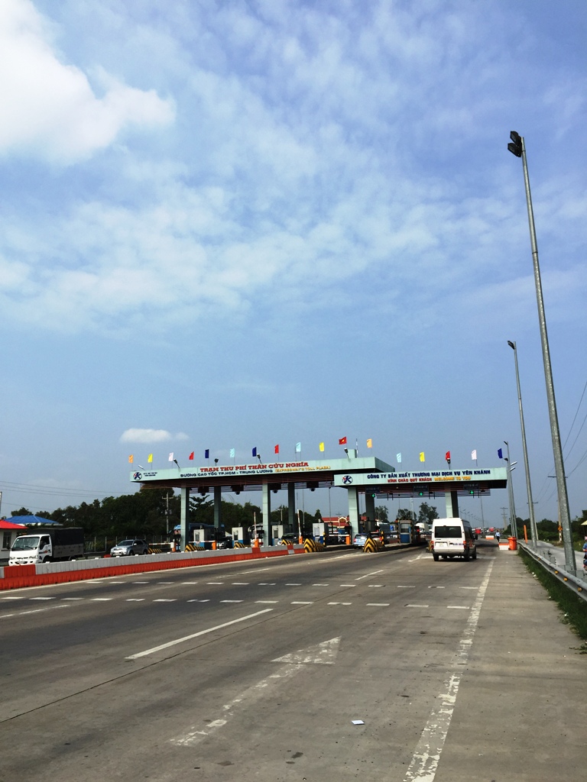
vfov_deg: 61.7
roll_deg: +1.2
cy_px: 391
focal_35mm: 29
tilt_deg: +12.6
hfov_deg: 48.2
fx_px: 656
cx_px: 294
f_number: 2.2
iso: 32
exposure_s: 1/2825
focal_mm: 4.15
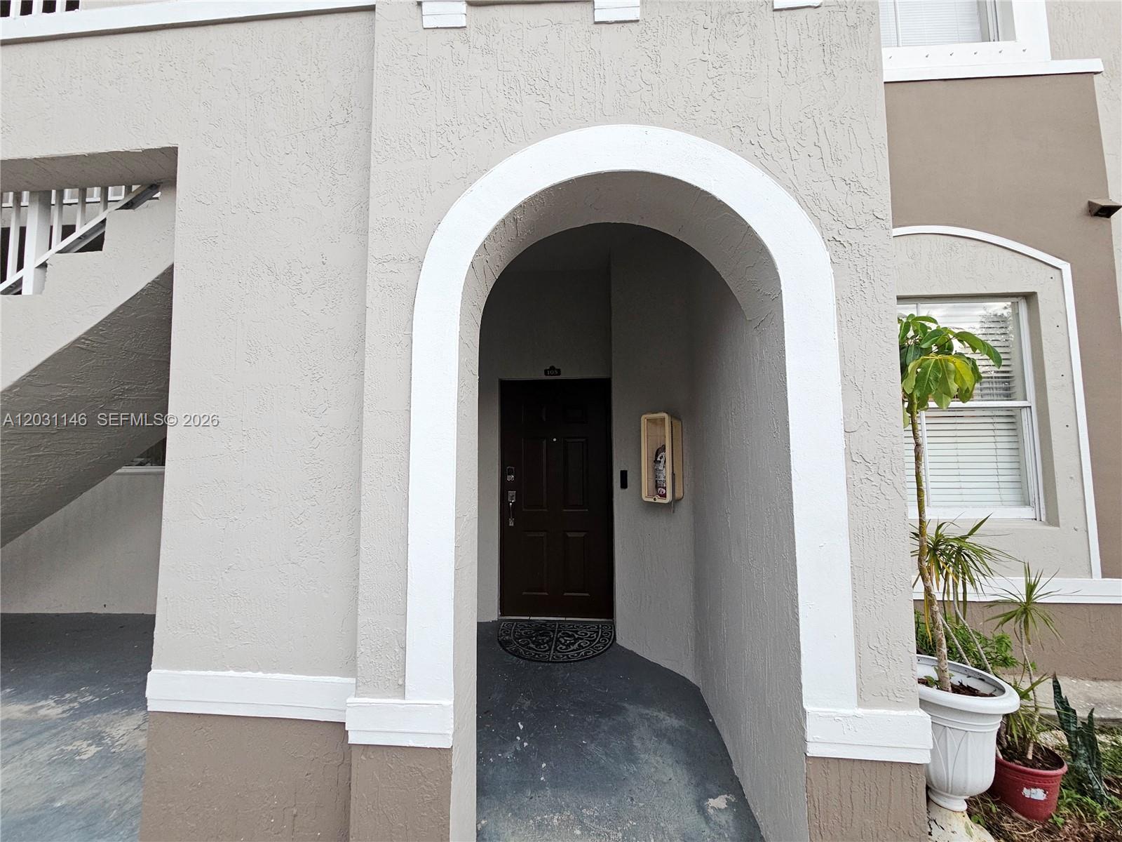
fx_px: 421
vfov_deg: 89.9
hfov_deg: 106.2
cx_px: 561
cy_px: 421
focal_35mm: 13
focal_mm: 2.2
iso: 250
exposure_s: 1/359
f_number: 2.2
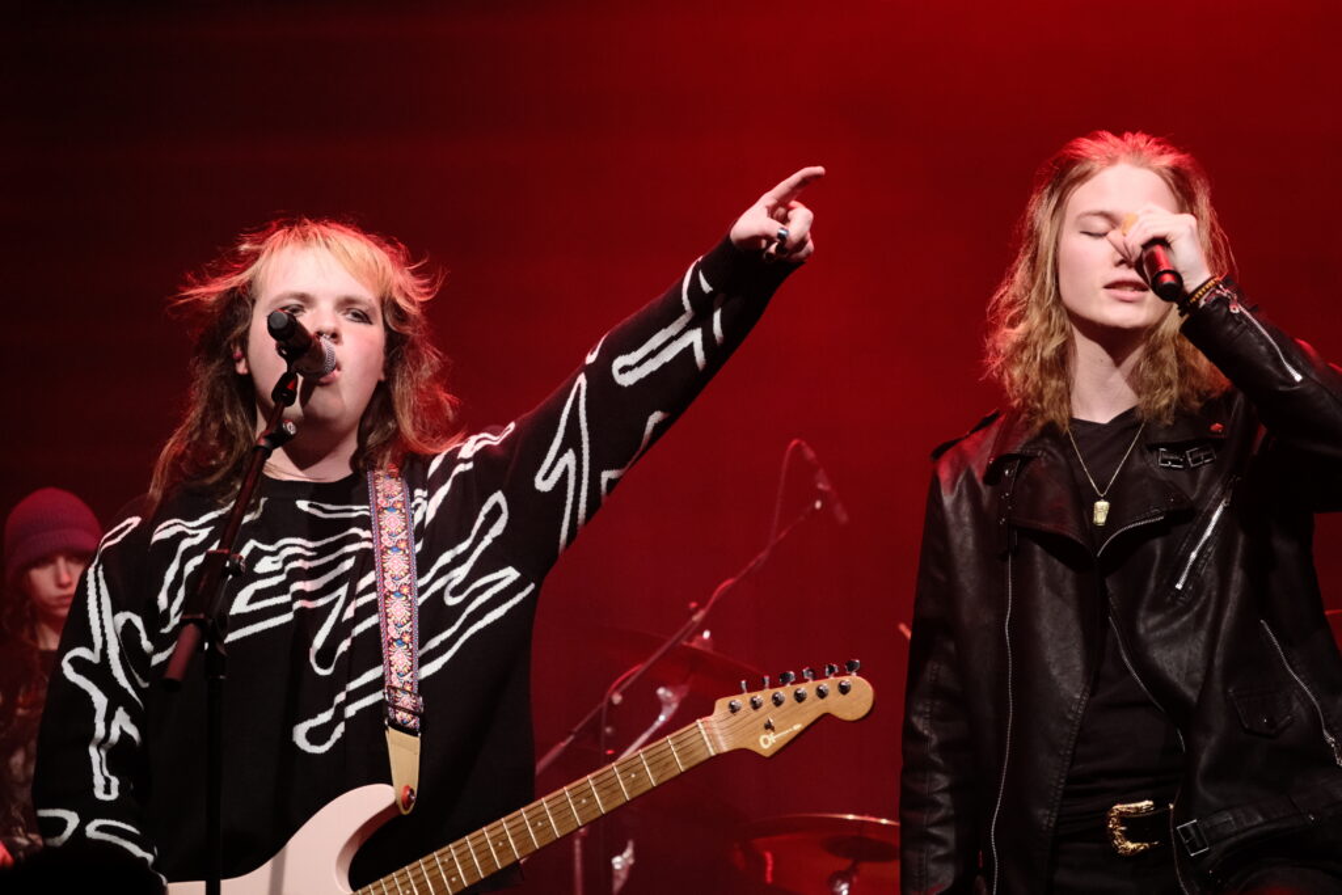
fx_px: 2647
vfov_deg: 19.2
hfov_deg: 28.4
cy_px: 448
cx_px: 671
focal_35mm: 71
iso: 5000
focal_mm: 47.5
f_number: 2.8
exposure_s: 1/140
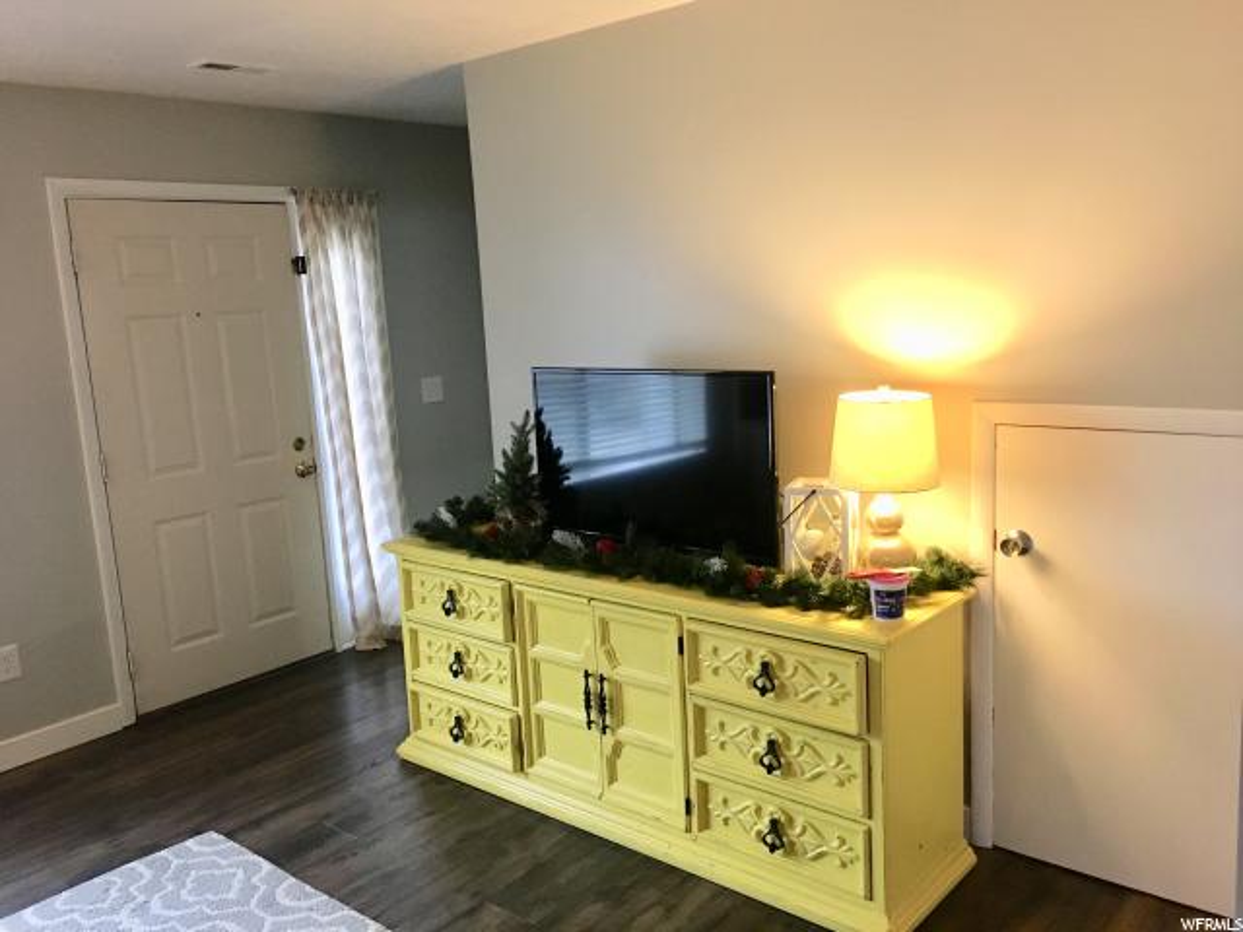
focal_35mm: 29
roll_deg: +3.2
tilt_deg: -9.8
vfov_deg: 48.2
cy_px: 466
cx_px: 622
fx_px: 1041
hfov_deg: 61.7
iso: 160
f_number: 2.2
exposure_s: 1/30
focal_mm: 4.15
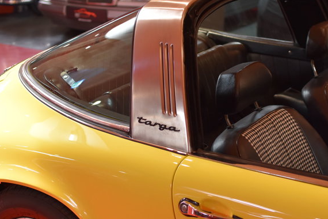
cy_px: 103
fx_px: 644
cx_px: 199
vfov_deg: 19.3
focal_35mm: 71
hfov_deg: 28.5
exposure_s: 1/60
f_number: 2.8
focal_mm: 35
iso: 800
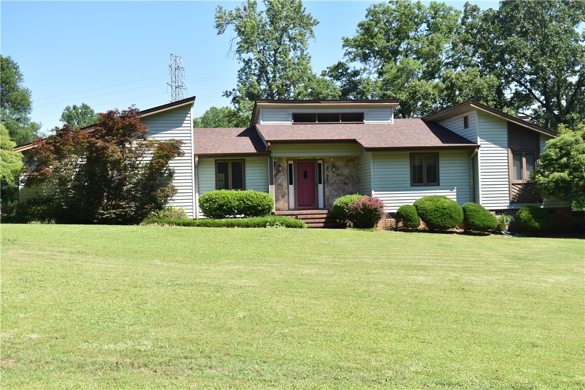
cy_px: 195
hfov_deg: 45.0
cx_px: 292
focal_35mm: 44
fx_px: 707
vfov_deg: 30.8
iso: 100
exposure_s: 1/200
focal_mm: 29
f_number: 7.1
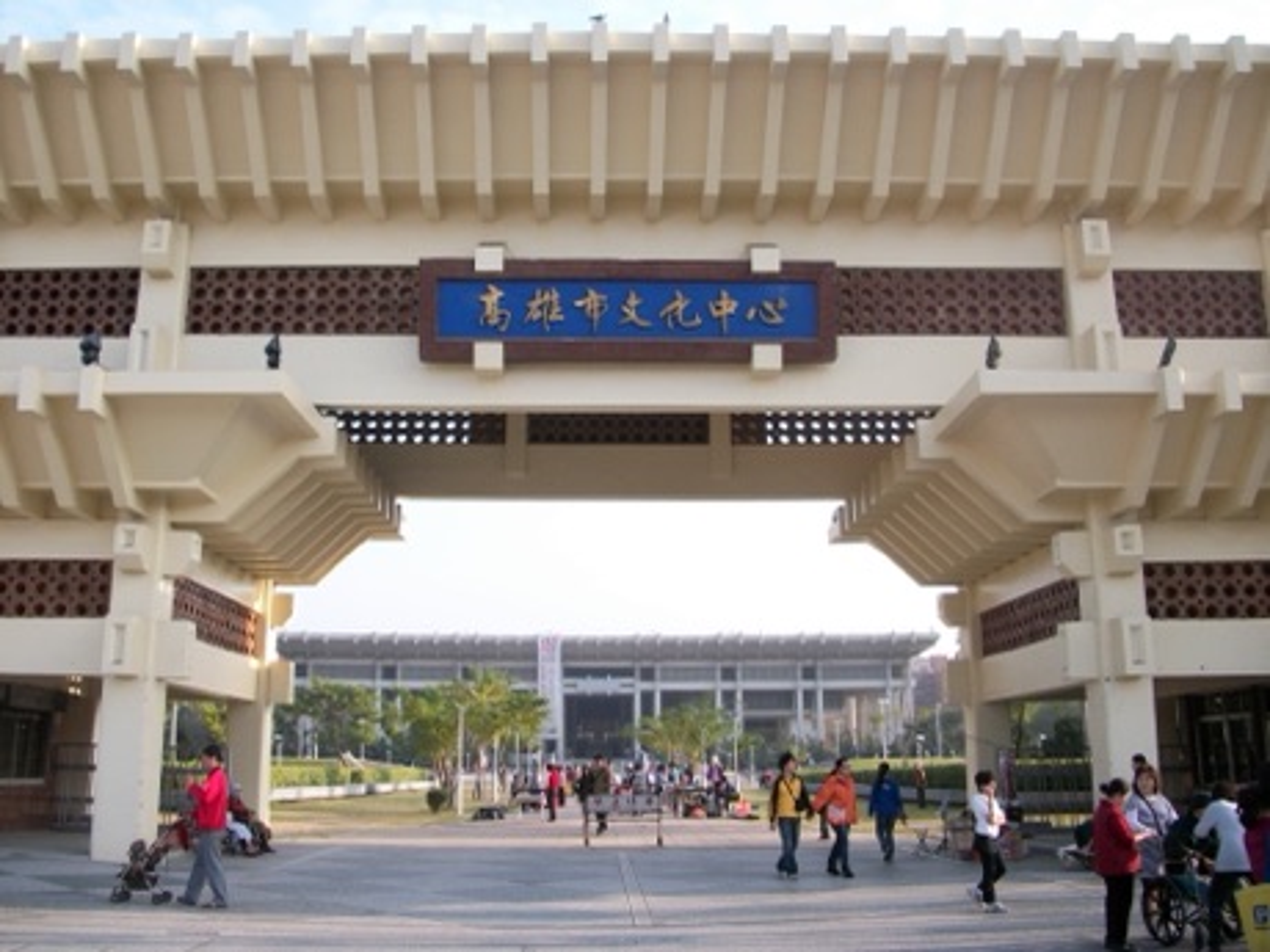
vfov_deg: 40.7
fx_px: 1284
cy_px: 476
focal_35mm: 35
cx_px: 635
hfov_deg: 52.6
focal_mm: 6.3
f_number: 3.1
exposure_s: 1/320
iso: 80
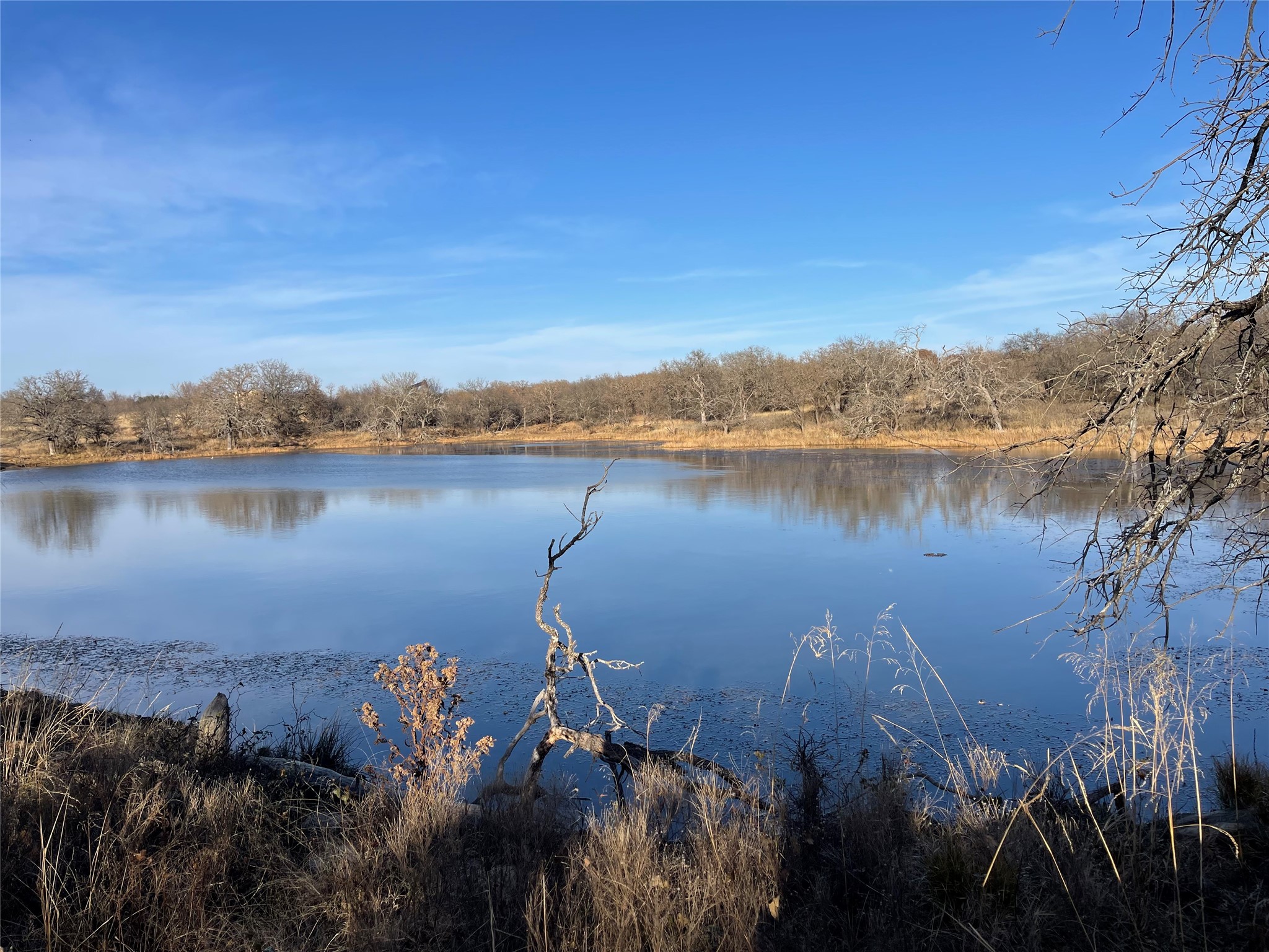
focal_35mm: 25
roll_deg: +2.1
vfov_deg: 54.9
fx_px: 916
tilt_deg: -4.5
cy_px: 476
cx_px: 634
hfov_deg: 69.4
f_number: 1.6
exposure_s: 1/3448
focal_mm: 5.1
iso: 32
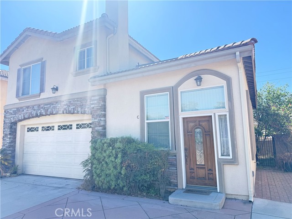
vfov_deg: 56.8
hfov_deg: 71.6
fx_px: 202
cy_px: 110
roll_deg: +1.0
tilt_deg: +8.4
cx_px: 146
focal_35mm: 24
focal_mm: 6.76
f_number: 1.78
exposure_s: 1/1032
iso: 100
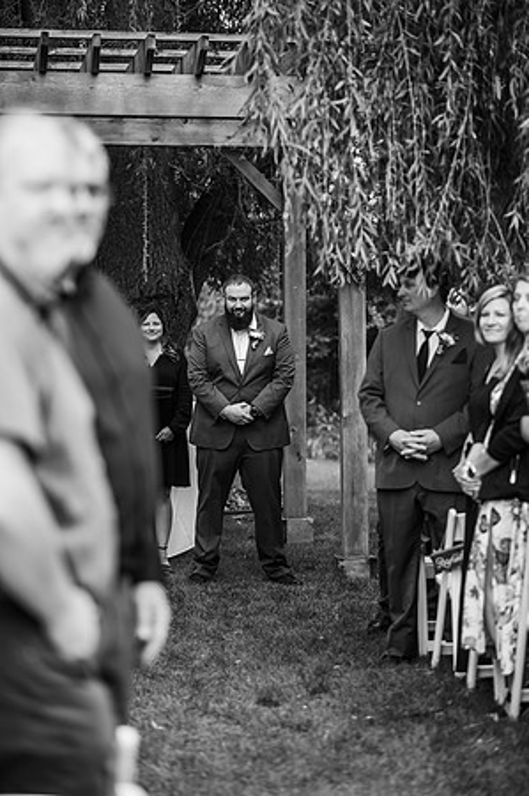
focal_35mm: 112
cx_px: 264
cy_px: 398
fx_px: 2474
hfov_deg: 12.2
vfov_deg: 18.3
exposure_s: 1/1000
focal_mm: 112
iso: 400
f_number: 2.8
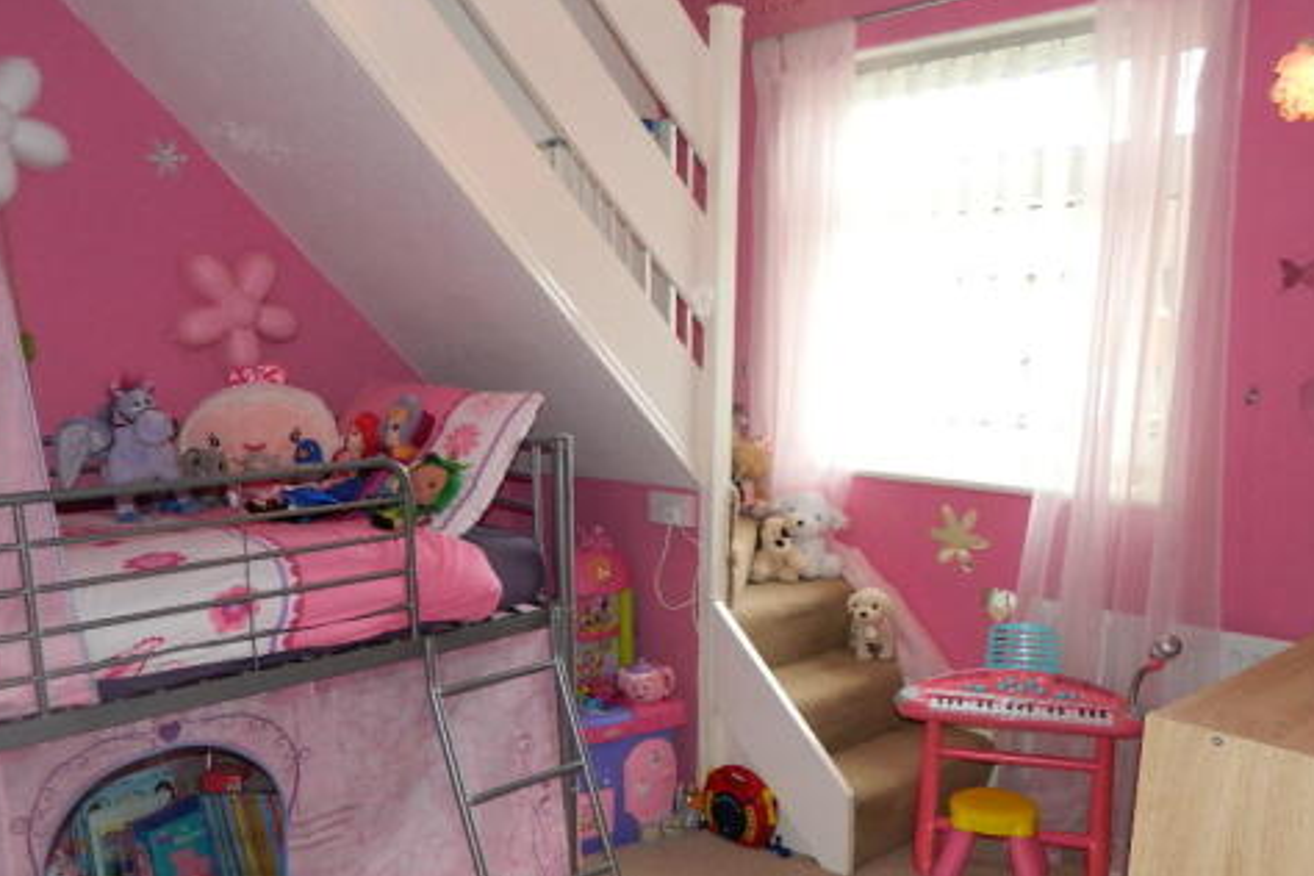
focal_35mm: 32
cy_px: 595
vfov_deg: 40.5
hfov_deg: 58.7
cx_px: 631
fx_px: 1168
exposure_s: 1/30
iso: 200
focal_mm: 4.5
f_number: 3.1
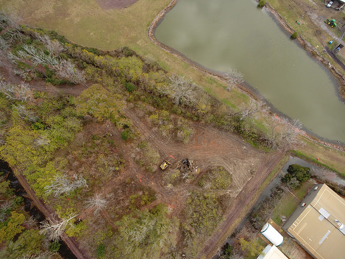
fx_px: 199
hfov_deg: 81.7
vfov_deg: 66.0
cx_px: 172
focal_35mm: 20
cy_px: 130
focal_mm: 3.61
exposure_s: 1/243
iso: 100
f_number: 2.8
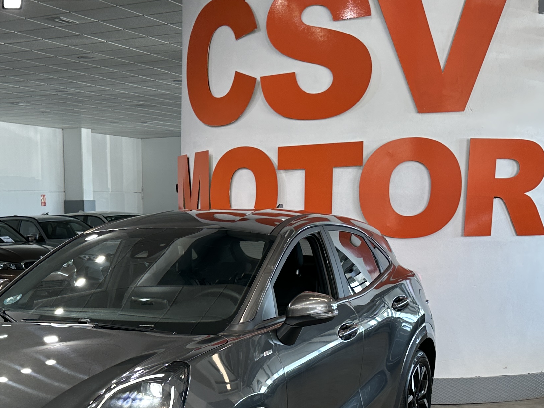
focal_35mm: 59
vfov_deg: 24.1
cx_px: 130
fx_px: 927
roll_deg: +0.4
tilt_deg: -10.1
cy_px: 366
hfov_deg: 32.0
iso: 80
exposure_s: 1/100
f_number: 1.78
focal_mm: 6.86
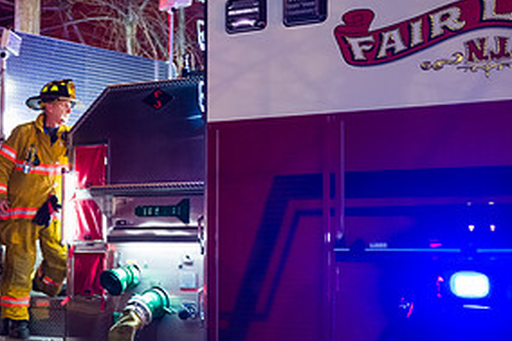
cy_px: 161
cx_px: 41
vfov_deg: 15.2
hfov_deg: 22.1
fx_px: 1279
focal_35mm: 90
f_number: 3.2
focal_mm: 44
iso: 1600
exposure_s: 1/125
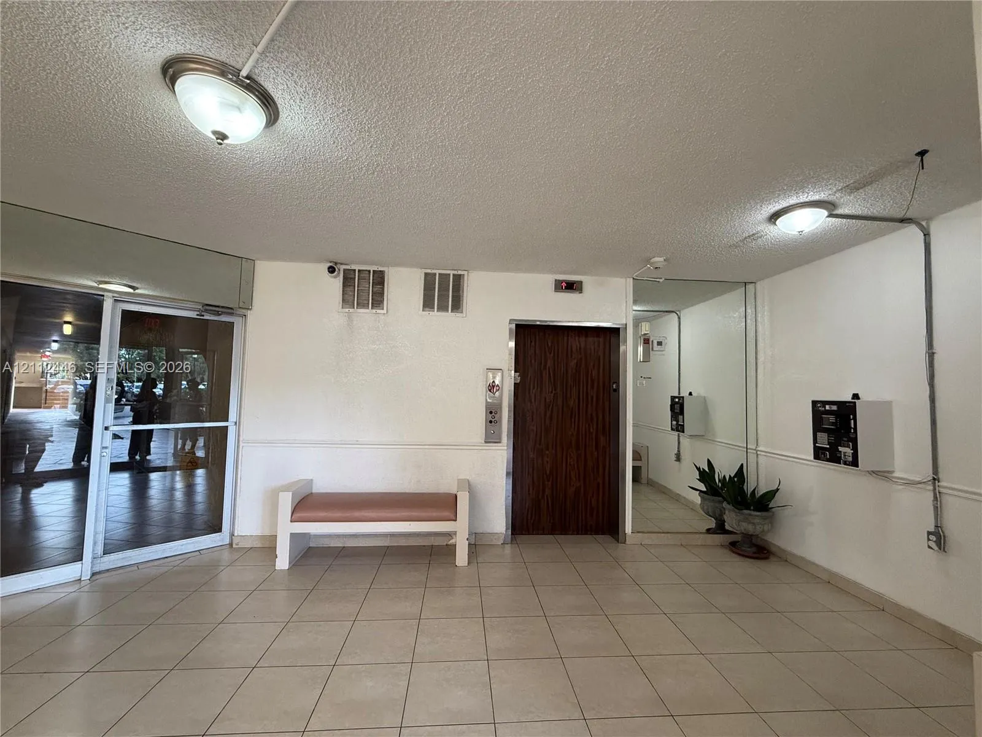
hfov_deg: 102.1
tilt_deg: +4.1
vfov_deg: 85.7
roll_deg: -1.5
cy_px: 368
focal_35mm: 14
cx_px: 491
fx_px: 397
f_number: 2.2
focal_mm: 2.22
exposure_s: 1/120
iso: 250
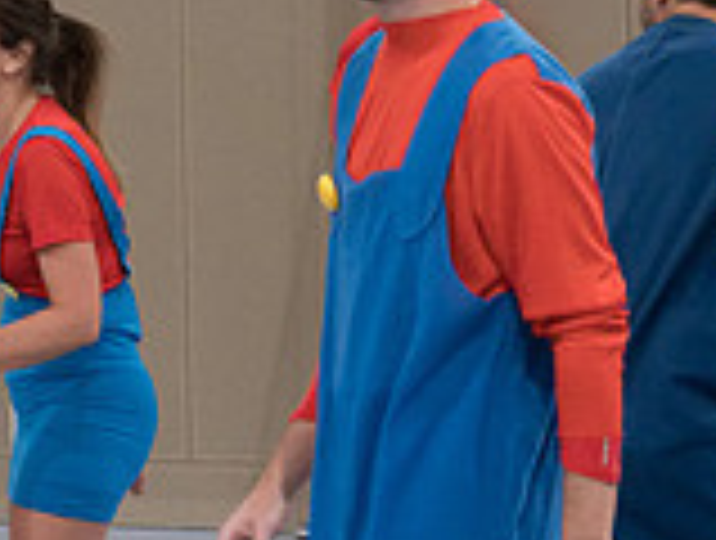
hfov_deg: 6.2
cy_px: 280
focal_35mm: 317
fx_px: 6572
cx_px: -81
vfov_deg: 4.7
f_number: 2.8
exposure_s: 1/400
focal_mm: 50
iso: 6400
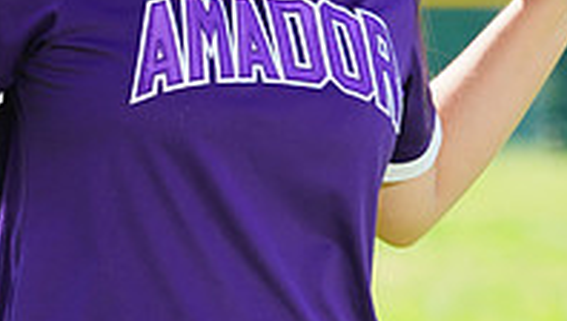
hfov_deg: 2.8
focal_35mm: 775
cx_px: 57
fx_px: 11668
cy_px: -152
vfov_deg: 1.6
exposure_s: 1/160
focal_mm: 253
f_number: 9
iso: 200
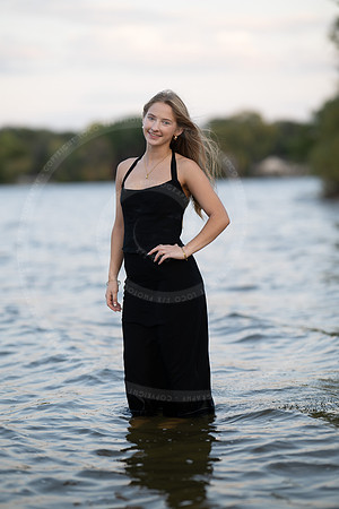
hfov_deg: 16.1
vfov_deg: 23.9
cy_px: 254
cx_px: 170
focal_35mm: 85
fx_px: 1201
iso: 125
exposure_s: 1/800
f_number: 1.6
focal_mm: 85
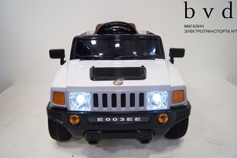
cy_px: 80
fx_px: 204
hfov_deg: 60.3
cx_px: 118
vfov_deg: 42.2
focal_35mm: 31
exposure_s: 1/40
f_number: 3.5
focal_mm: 20
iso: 400
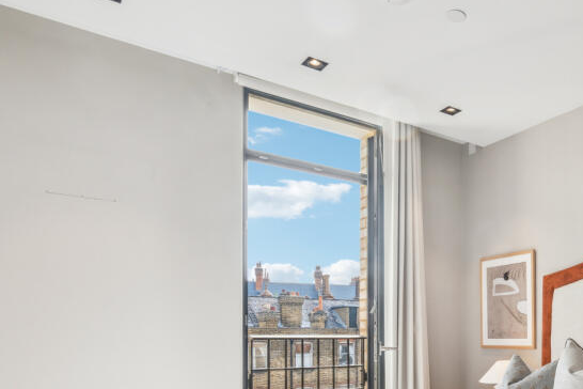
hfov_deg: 55.3
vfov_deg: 40.9
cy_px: 336
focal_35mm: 30
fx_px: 486
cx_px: 504
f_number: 11
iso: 400
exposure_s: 1/80
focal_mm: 16
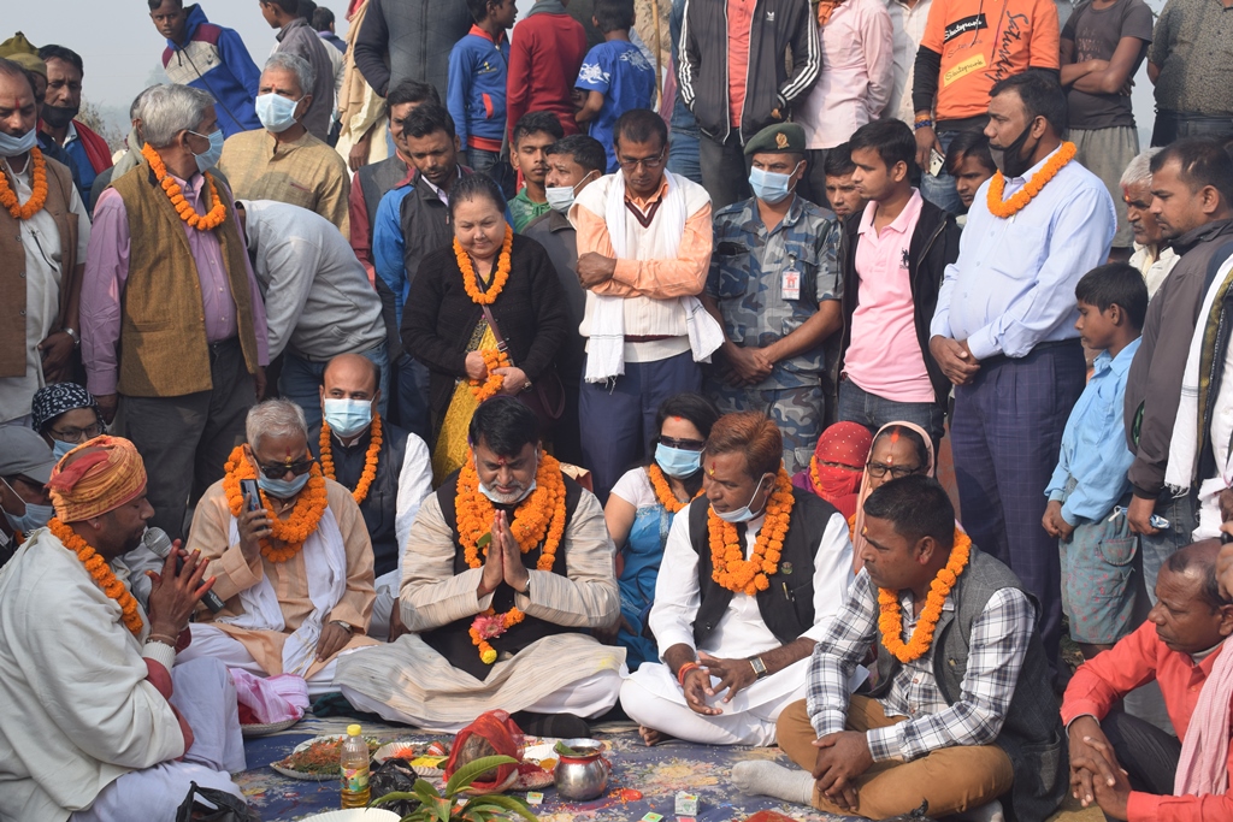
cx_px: 616
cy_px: 411
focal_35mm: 57
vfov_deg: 23.8
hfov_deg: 35.0
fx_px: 1952
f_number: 8
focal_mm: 38
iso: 200
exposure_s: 1/250
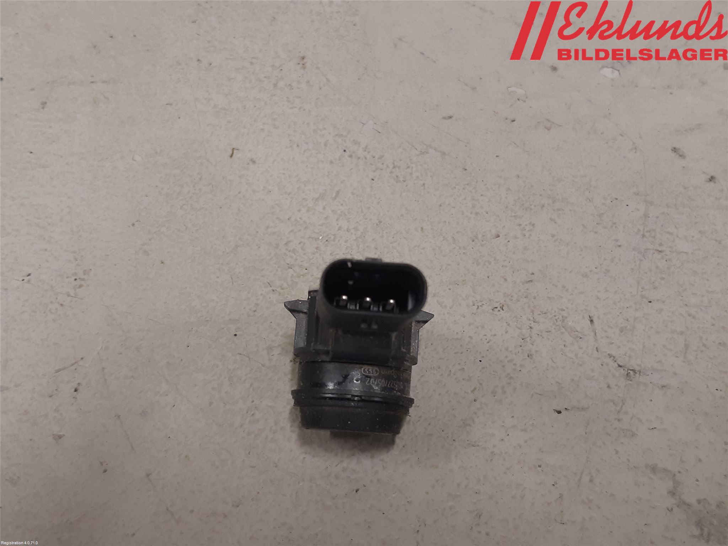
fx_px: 547
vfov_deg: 53.1
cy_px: 273
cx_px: 364
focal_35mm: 26
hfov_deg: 67.3
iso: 160
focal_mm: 3.93
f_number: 1.7
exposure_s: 1/50
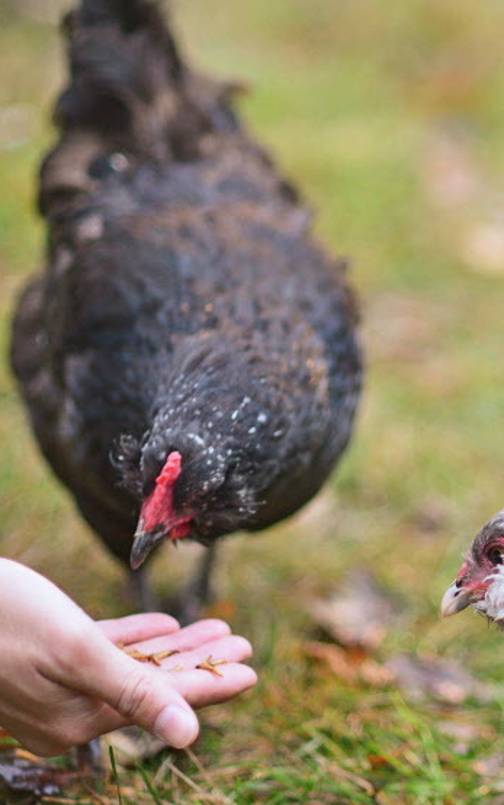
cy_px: 421
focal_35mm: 160
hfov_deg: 8.2
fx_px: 3515
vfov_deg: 13.1
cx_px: 527
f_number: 1.8
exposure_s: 1/250
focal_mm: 85
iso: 1000
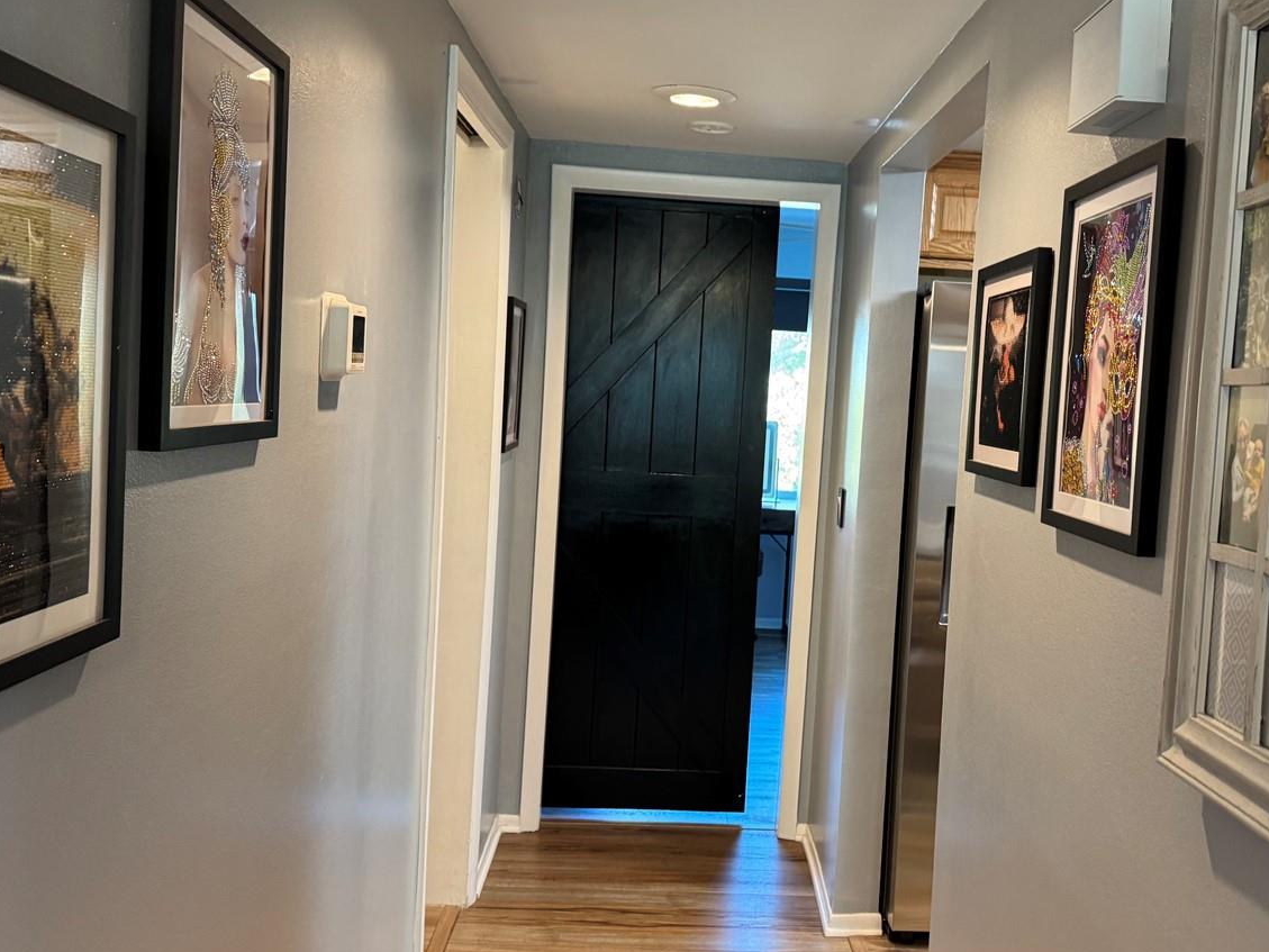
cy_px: 471
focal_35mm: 34
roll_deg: -2.4
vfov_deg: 41.8
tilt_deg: -4.8
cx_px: 733
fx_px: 1247
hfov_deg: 53.7
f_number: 1.78
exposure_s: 1/60
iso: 320
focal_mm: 6.76
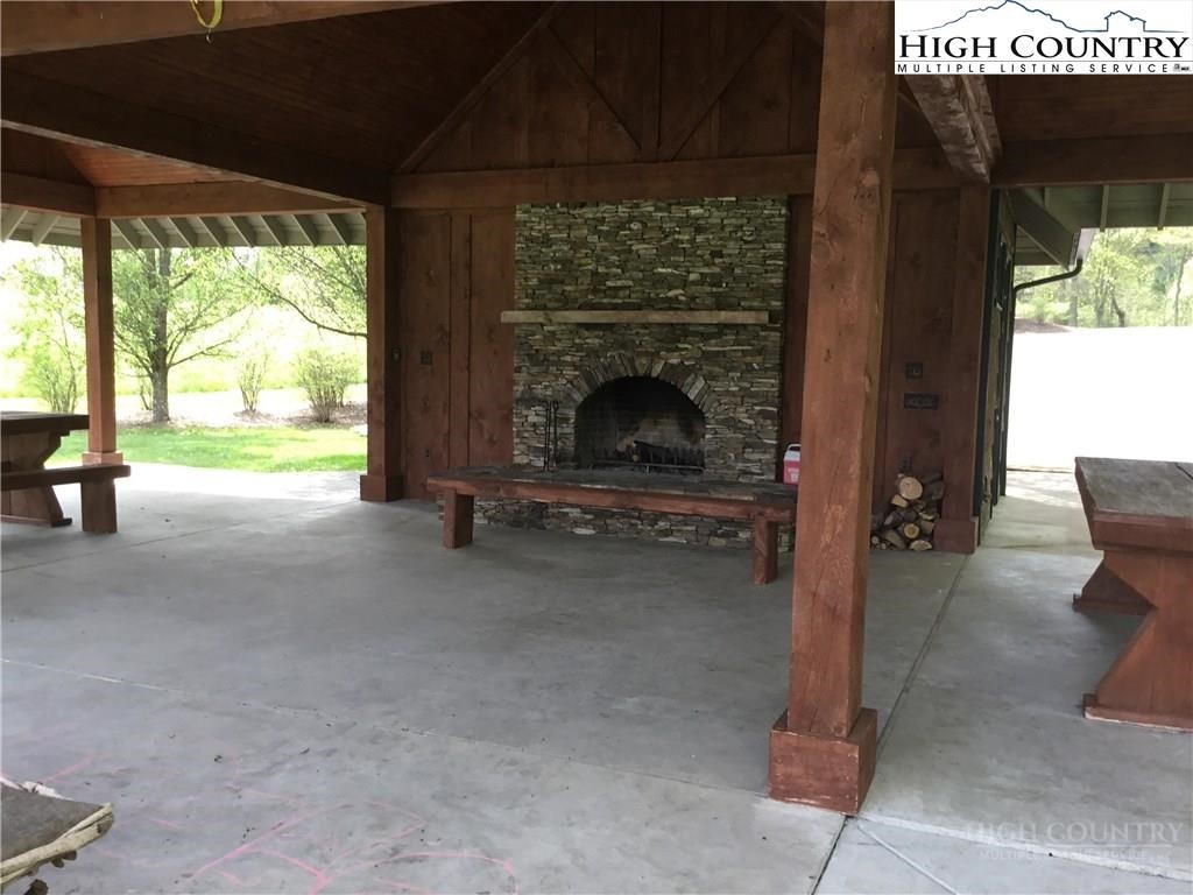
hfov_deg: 58.4
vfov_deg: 45.4
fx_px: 1068
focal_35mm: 31
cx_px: 596
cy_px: 448
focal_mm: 3.3
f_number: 2.4
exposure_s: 1/120
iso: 40
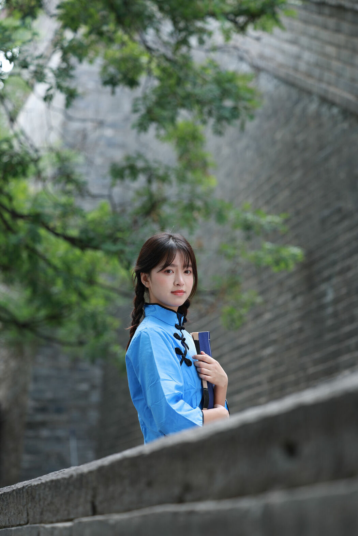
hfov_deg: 13.8
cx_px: 179
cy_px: 268
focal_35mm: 99
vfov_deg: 20.6
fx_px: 1477
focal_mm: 100
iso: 100
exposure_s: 1/200
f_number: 2.8
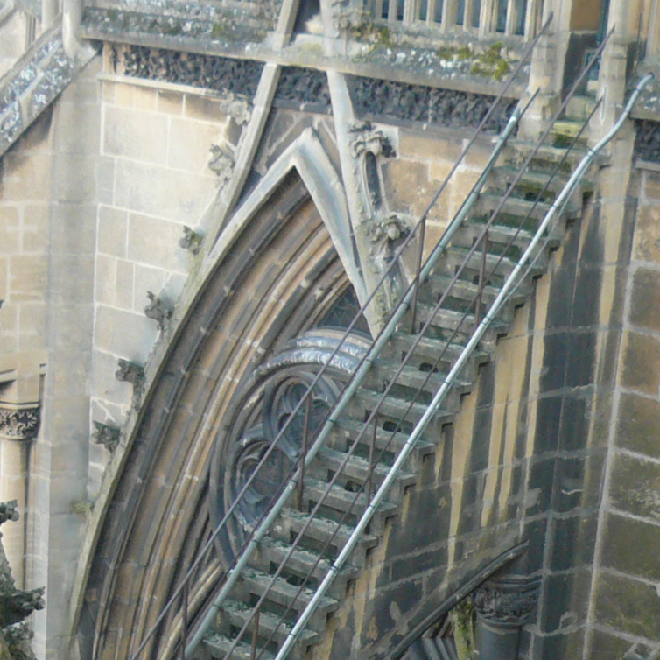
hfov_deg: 20.6
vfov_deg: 20.4
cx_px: 261
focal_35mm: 84
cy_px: 523
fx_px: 1812
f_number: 2.8
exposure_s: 1/60
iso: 100
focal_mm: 4.6
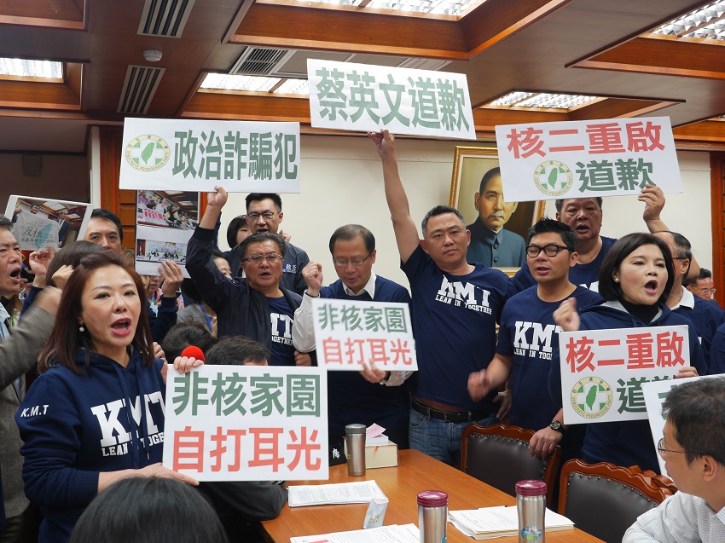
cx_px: 362
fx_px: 796
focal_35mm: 38
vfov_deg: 37.7
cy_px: 272
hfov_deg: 49.0
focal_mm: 19
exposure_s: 1/30
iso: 200
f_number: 4.5
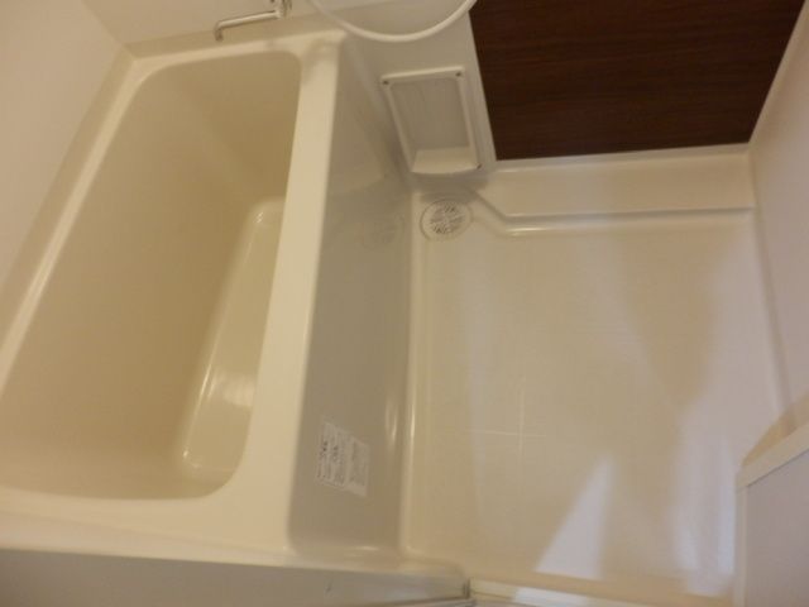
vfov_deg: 56.8
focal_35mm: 24
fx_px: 561
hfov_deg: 71.6
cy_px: 304
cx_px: 404
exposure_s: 1/30
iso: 400
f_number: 3
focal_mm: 4.2
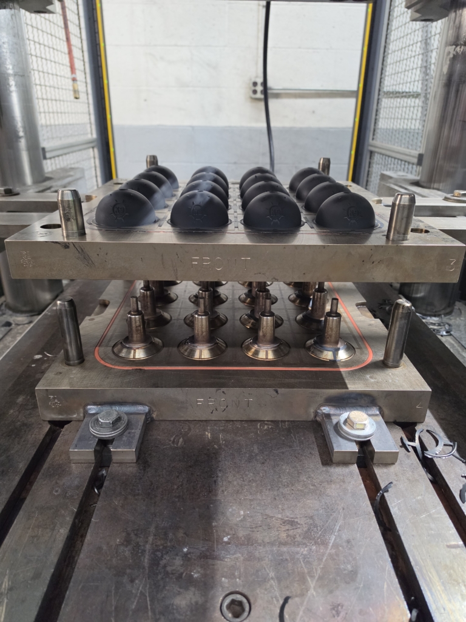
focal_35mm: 23
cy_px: 311
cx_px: 233
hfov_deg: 58.9
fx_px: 413
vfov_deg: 73.9
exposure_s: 1/120
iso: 640
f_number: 1.4
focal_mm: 6.5
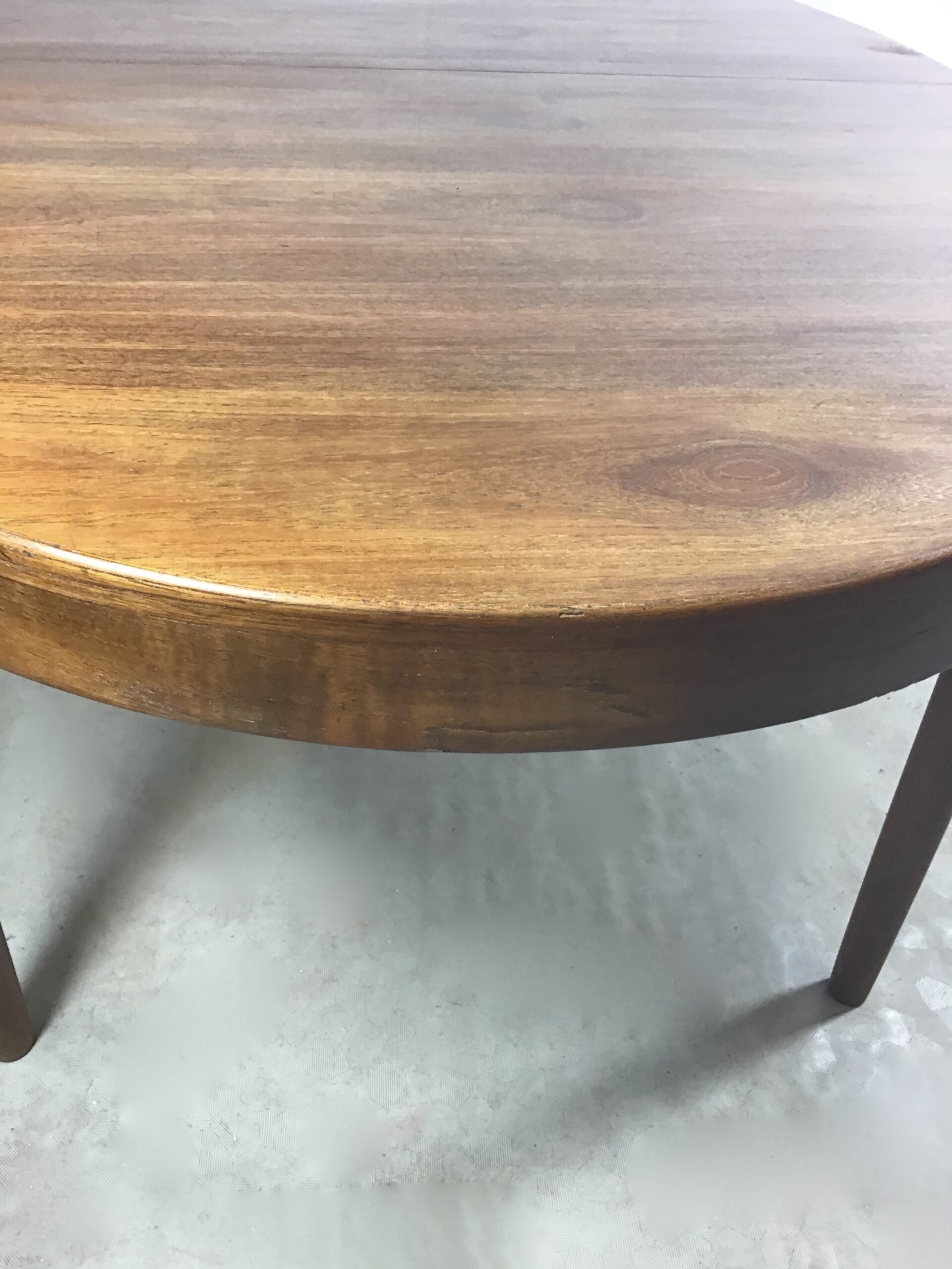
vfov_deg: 58.4
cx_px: 476
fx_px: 1137
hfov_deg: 45.4
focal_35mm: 31
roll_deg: -1.7
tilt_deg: -36.9
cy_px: 634
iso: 64
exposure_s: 1/33
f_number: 2.4
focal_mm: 3.3
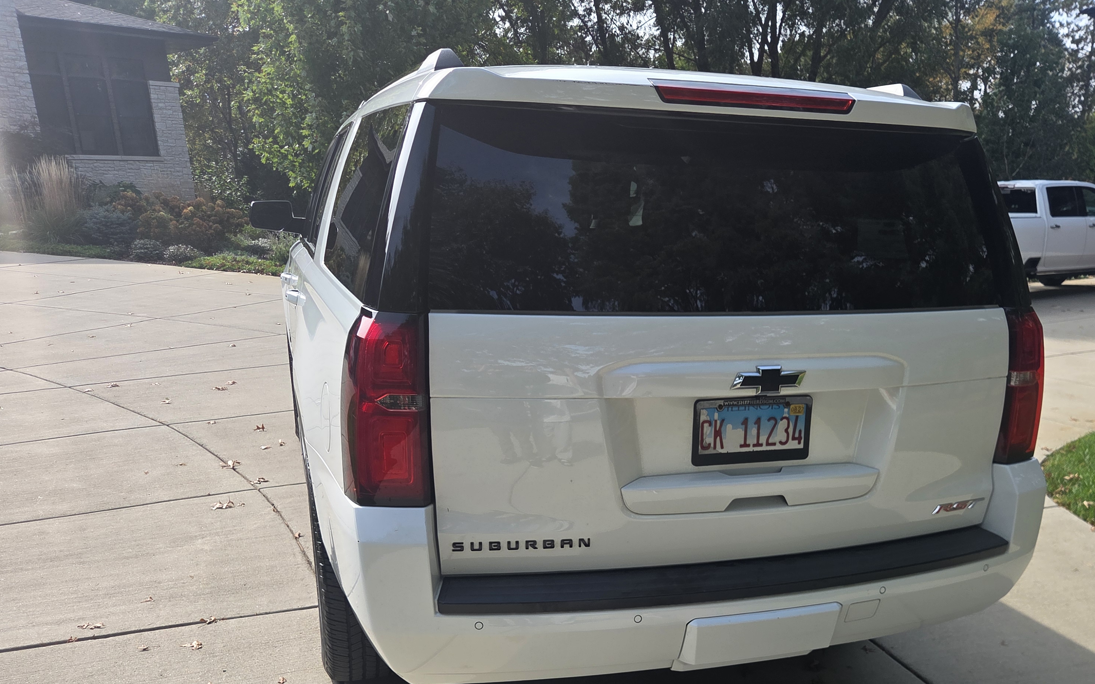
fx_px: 985
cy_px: 548
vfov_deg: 37.0
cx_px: 686
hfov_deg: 57.4
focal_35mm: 33
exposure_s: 1/2339
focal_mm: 5.4
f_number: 1.8
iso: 80
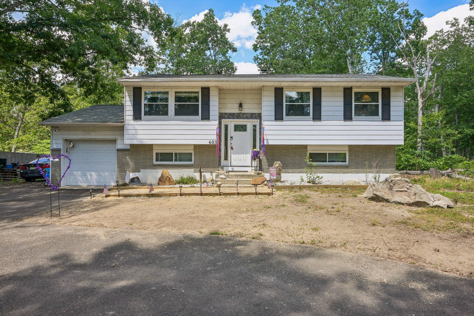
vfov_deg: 60.7
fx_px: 270
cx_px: 237
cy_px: 158
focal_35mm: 20
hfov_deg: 82.6
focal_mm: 20.5
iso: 400
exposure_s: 1/250
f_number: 11
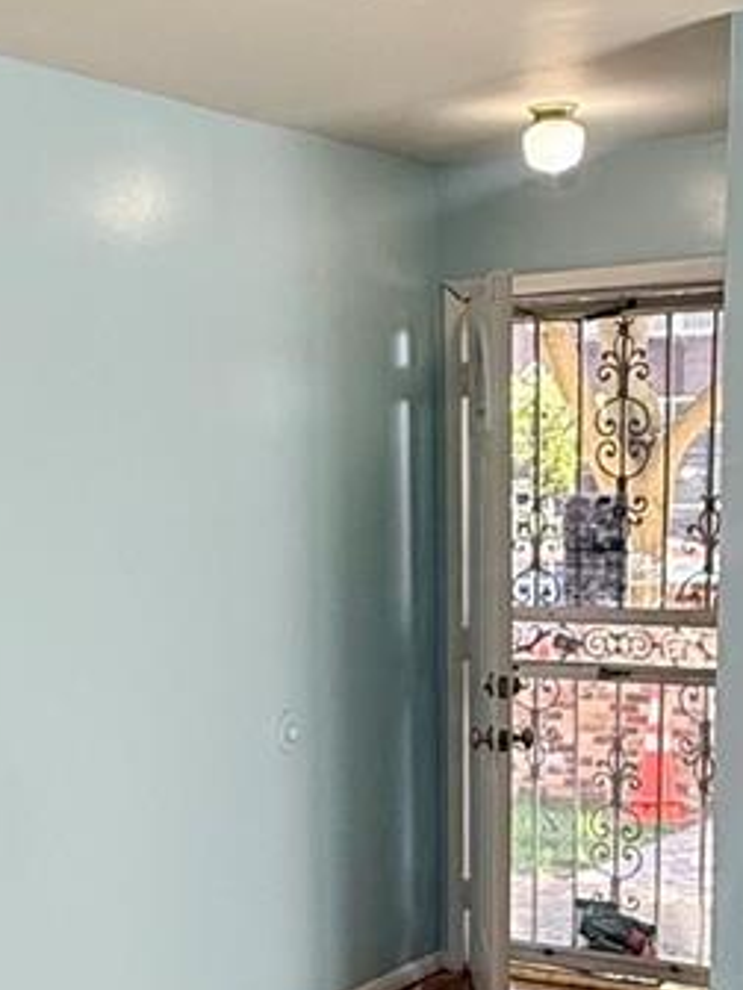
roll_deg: -0.1
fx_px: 1832
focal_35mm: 64
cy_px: 834
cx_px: 283
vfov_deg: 29.4
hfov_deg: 22.9
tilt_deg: -10.2
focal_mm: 2.22
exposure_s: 1/120
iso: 160
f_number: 2.2
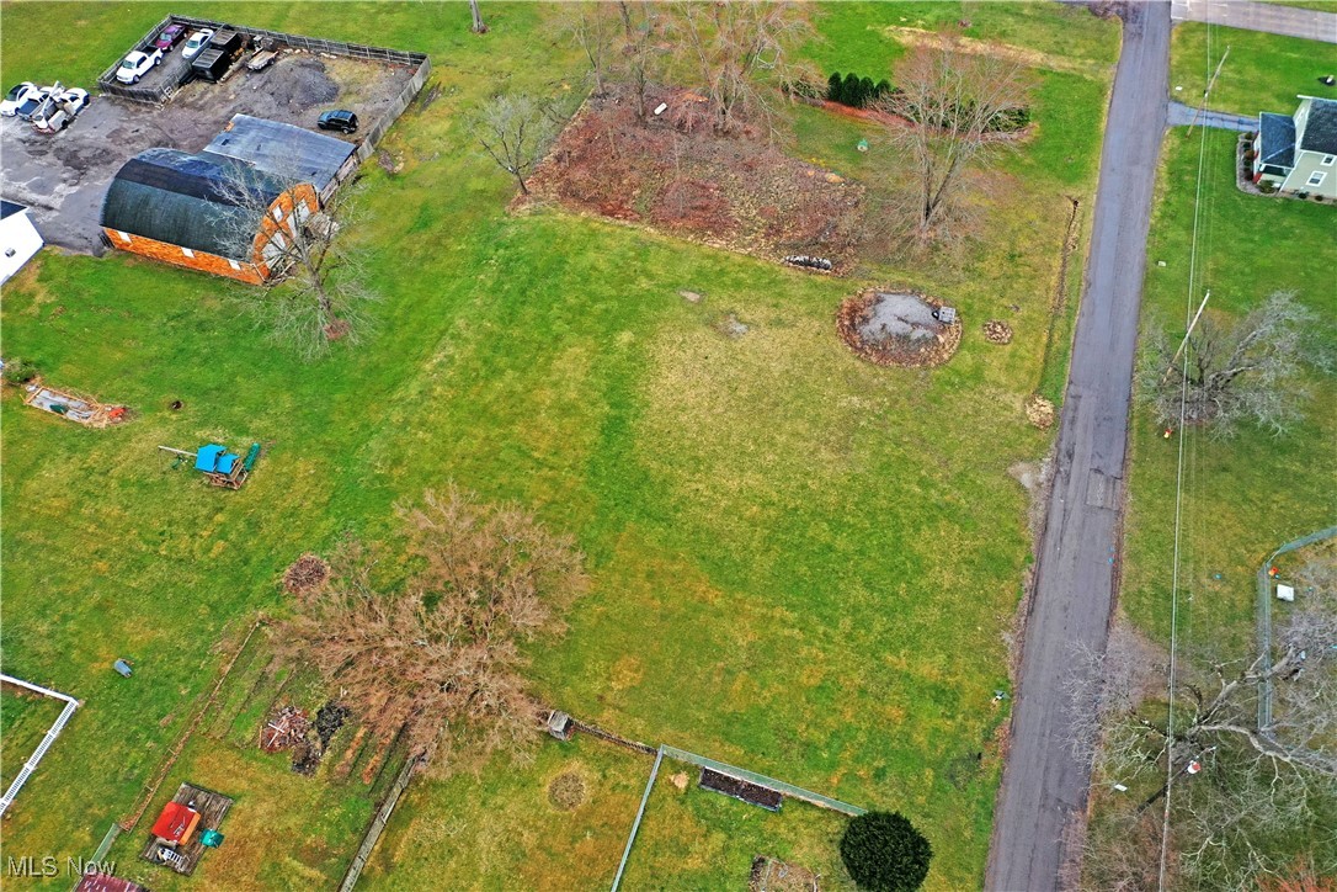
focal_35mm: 28
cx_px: 668
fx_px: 1040
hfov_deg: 65.5
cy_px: 446
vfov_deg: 46.4
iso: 400
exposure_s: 1/120
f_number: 4.5
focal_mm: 10.26
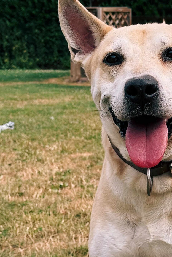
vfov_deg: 23.1
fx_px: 631
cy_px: 100
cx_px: 160
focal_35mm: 88
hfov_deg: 15.3
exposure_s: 1/2717
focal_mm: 6.76
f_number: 1.78
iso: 64
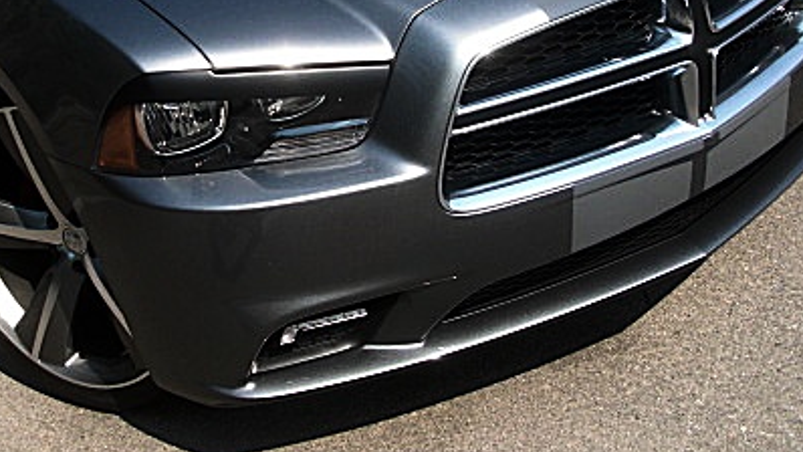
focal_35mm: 63
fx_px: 1342
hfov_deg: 33.0
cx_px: 268
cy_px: 85
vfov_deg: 18.9
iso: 50
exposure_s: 1/640
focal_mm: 6.3
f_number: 2.8
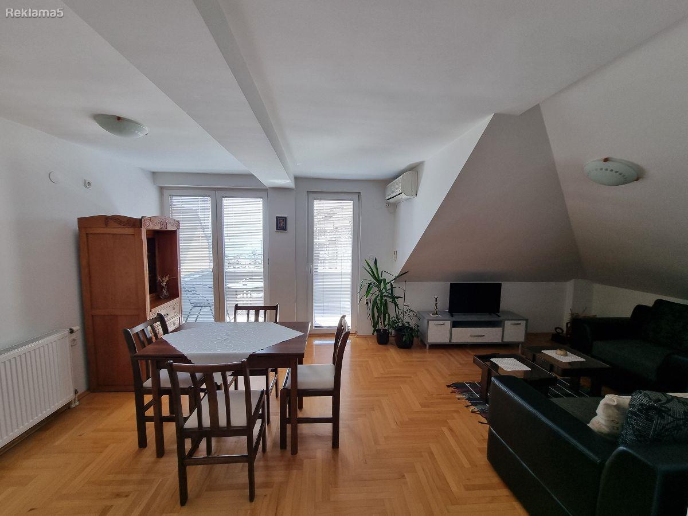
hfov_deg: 106.2
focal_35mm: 13
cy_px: 258
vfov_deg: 89.9
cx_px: 344
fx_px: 258
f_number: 2.2
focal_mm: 2.2
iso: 50
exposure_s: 1/50
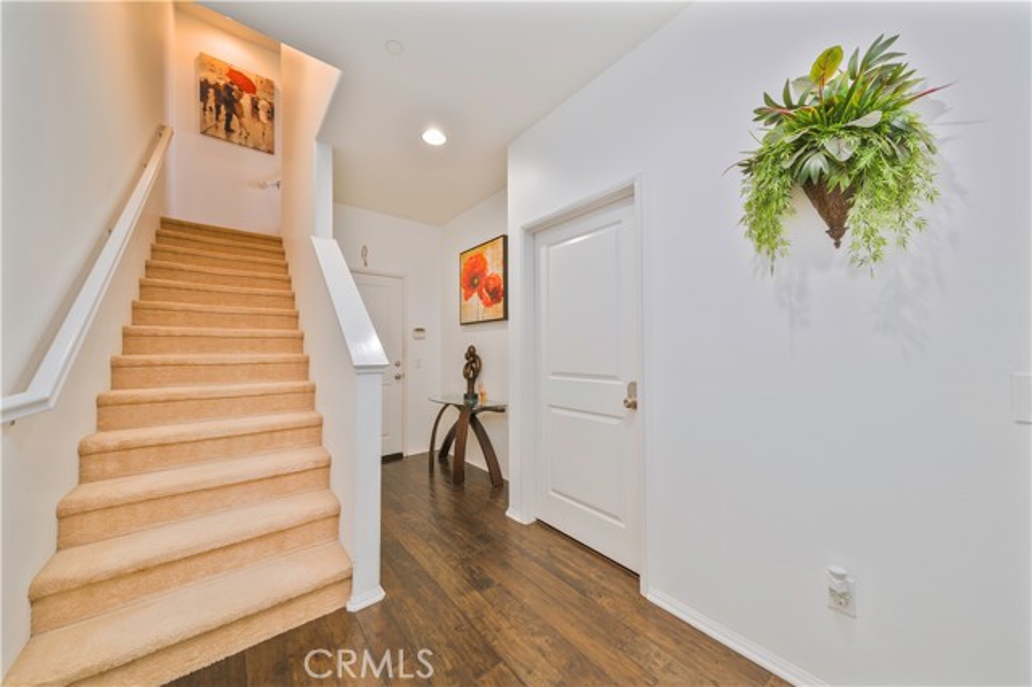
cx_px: 516
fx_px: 344
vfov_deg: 89.9
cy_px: 344
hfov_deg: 112.6
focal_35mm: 12
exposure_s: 1/15
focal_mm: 12
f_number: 4
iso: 800
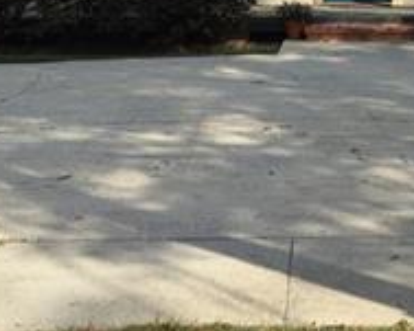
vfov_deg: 15.0
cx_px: 390
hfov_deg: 19.5
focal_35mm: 96
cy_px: -138
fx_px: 1176
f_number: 2.2
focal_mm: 4.15
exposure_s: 1/1364
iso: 32
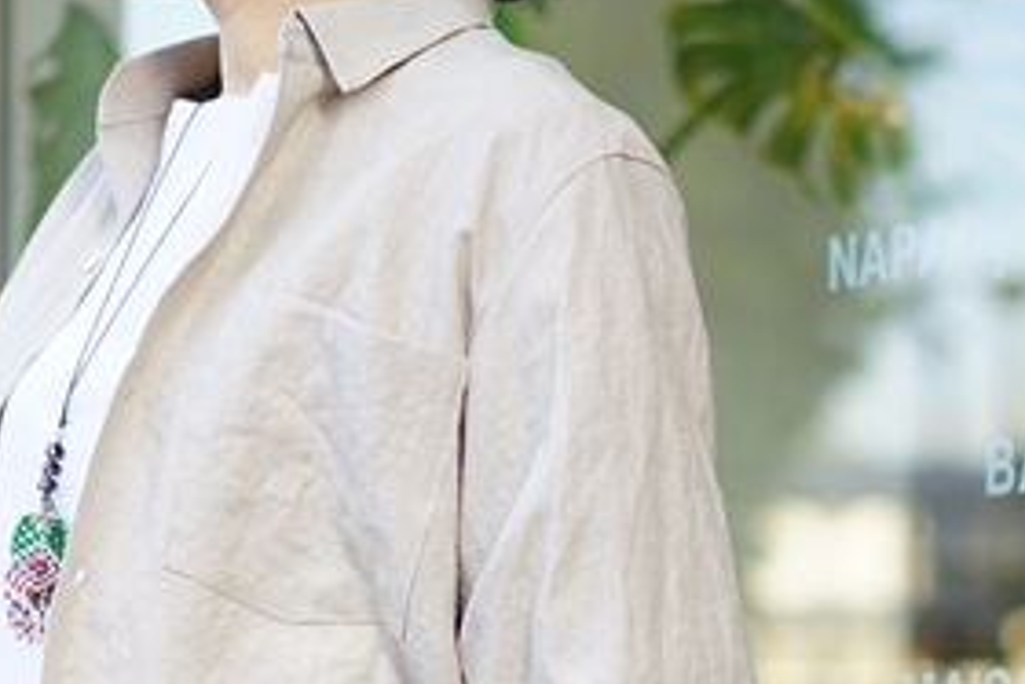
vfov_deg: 8.6
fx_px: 4472
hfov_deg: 13.1
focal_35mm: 157
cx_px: 688
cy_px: 843
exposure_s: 1/250
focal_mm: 55
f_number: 2
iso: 100
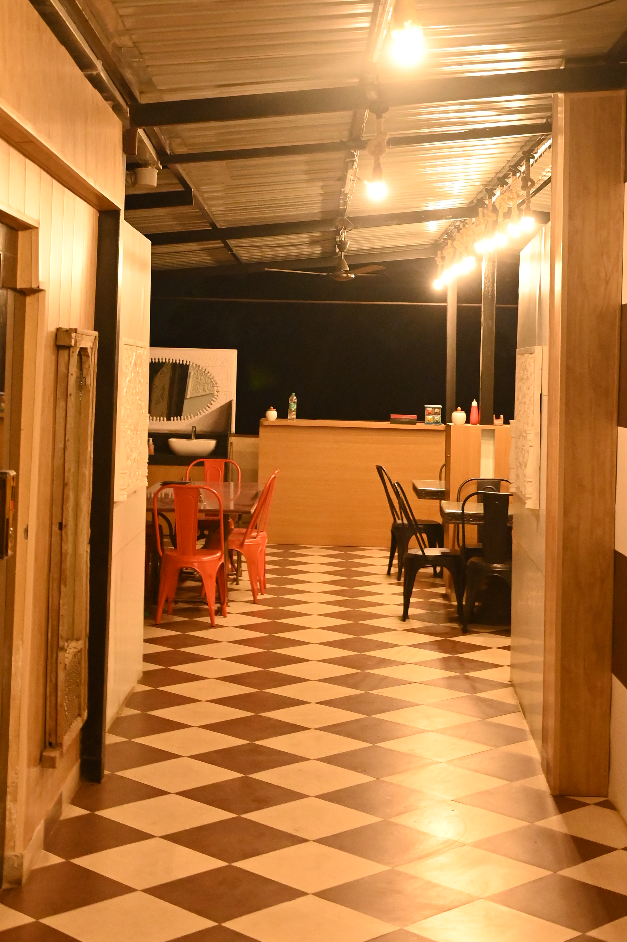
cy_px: 290
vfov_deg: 34.1
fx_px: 1516
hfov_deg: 23.4
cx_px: 312
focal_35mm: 58
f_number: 4
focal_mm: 30.5
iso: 6400
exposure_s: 1/50
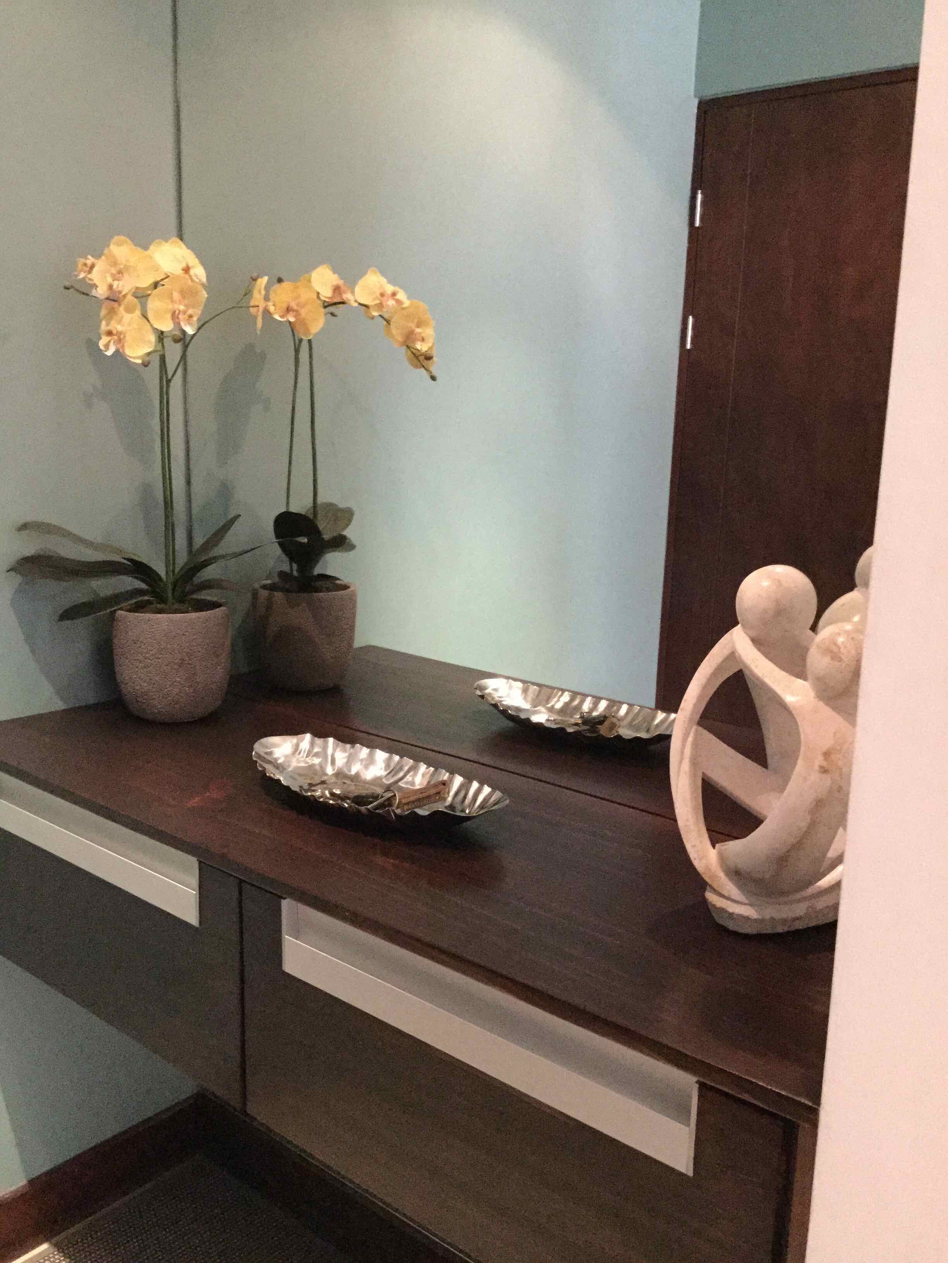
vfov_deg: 58.4
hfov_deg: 45.4
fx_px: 1132
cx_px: 474
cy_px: 632
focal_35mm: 31
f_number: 2.4
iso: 500
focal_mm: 3.3
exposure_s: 1/15
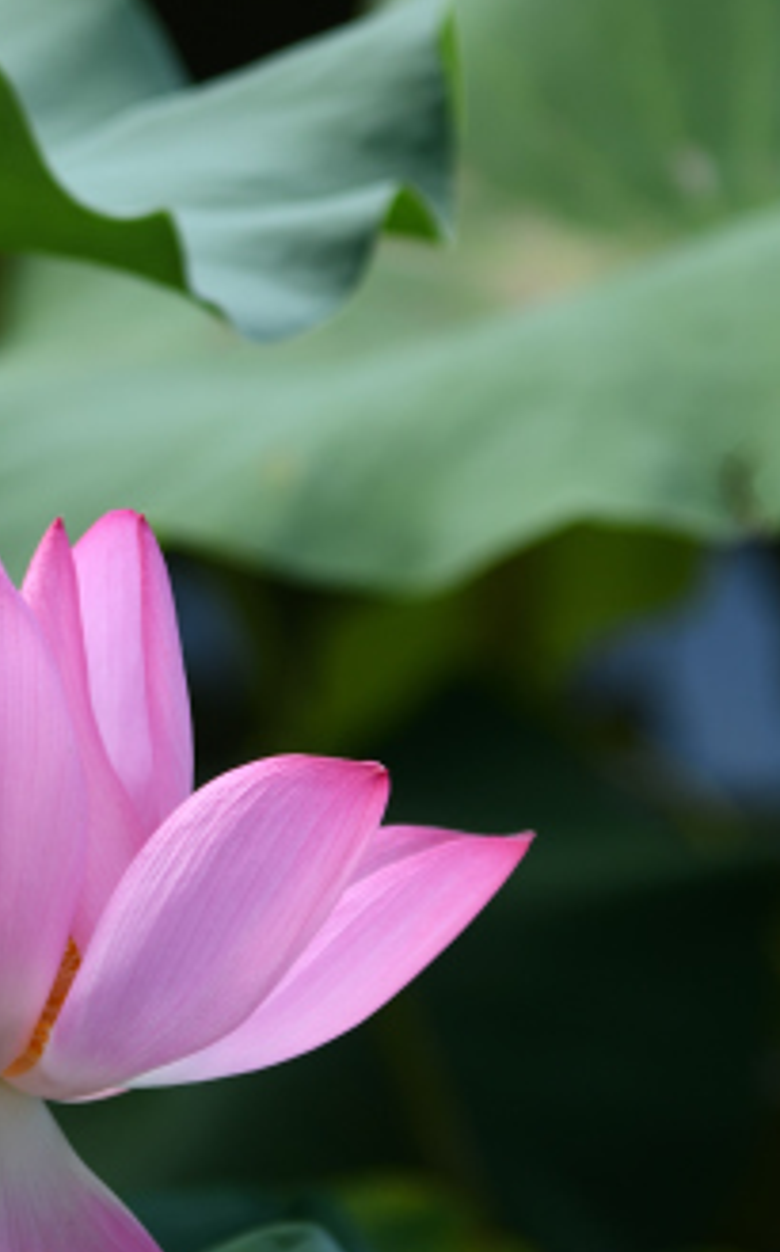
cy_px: 731
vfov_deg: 5.5
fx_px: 12987
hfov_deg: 3.4
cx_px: 181
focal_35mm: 381
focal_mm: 120
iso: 100
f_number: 4
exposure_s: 1/250
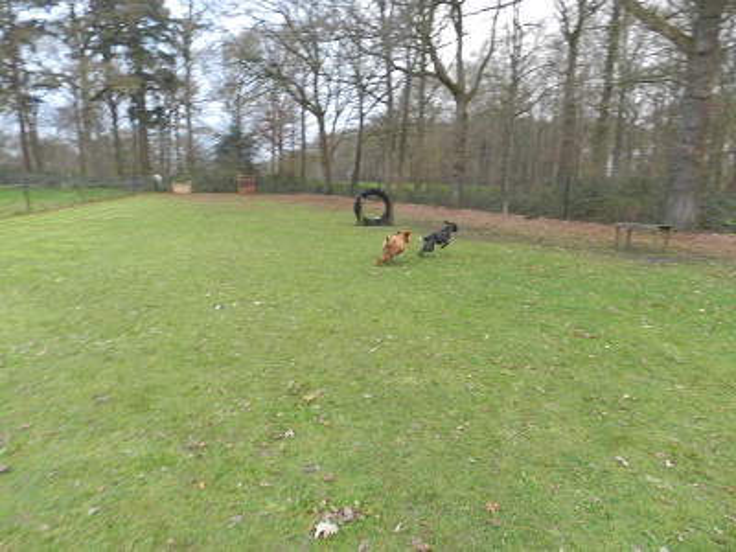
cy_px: 276
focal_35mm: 23
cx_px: 368
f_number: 3.4
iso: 640
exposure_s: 1/60
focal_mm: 4
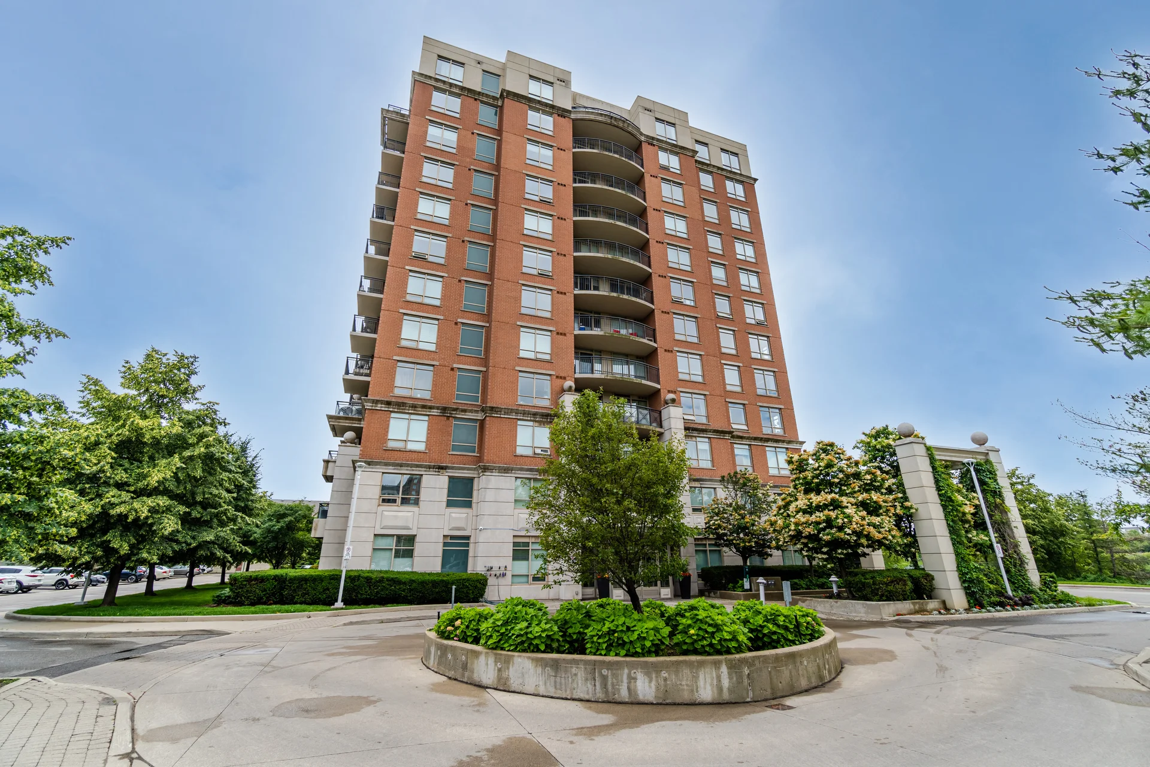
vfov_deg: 77.3
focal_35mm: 15
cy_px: 384
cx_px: 575
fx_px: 479
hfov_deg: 100.4
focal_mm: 10
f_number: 7.1
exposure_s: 1/320
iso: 50
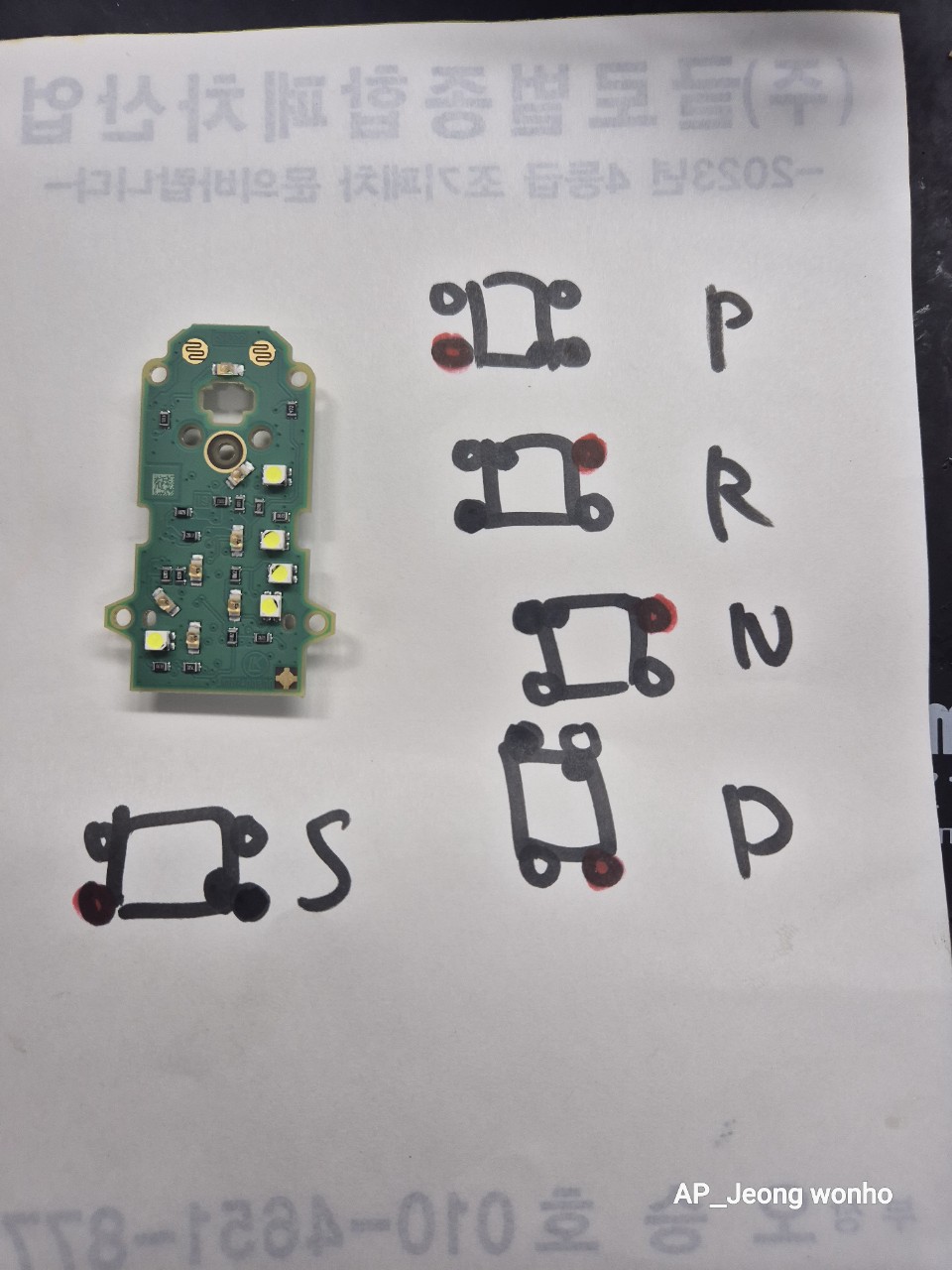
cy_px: 635
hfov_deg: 58.9
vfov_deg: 73.9
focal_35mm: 23
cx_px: 476
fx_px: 843
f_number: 1.8
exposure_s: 1/182
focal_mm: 5.4
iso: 50
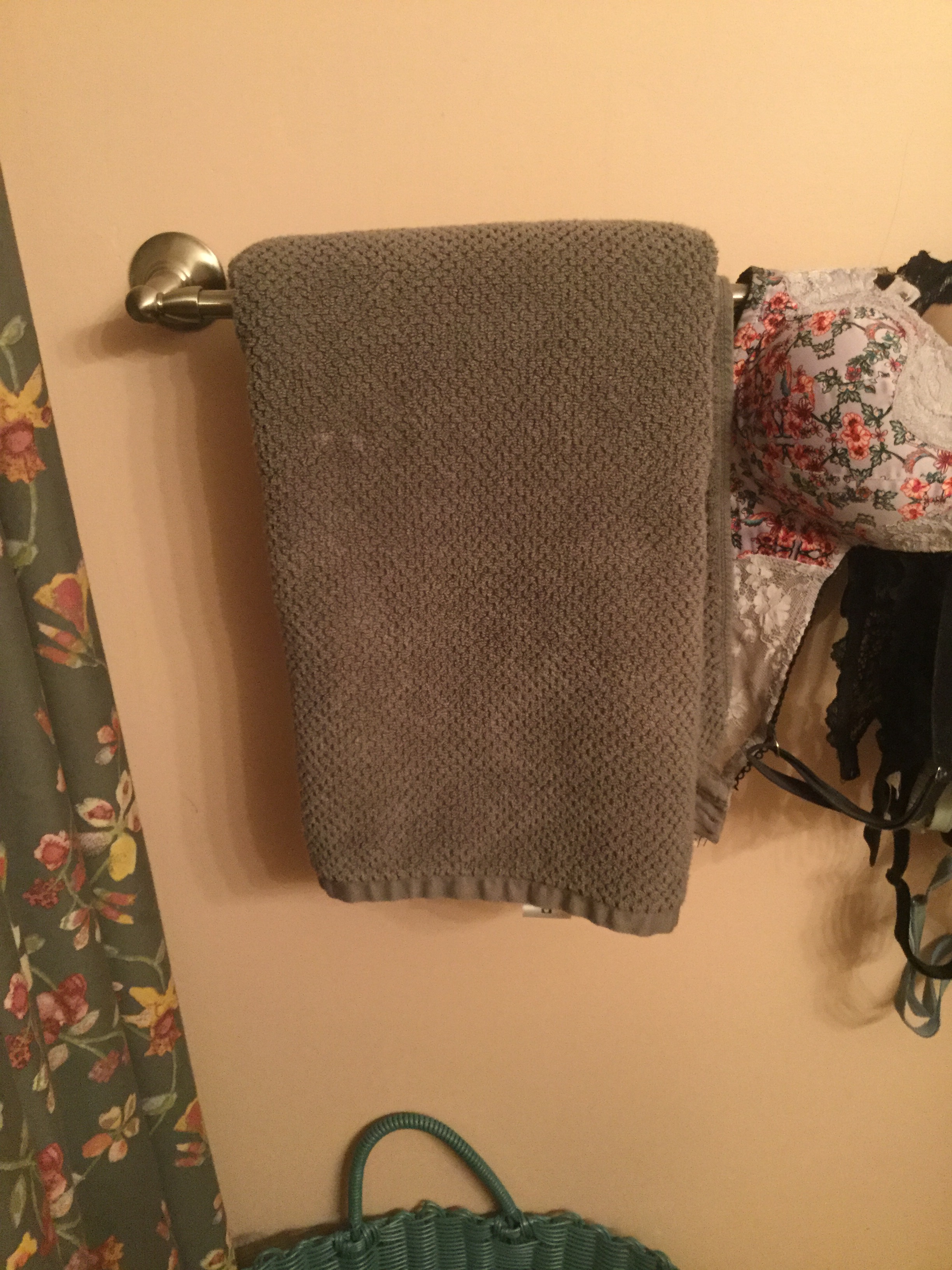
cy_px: 635
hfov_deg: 45.4
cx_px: 476
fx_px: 1137
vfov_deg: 58.4
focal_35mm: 31
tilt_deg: -23.9
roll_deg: +0.5
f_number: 2.4
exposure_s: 1/17
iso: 200
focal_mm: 3.3
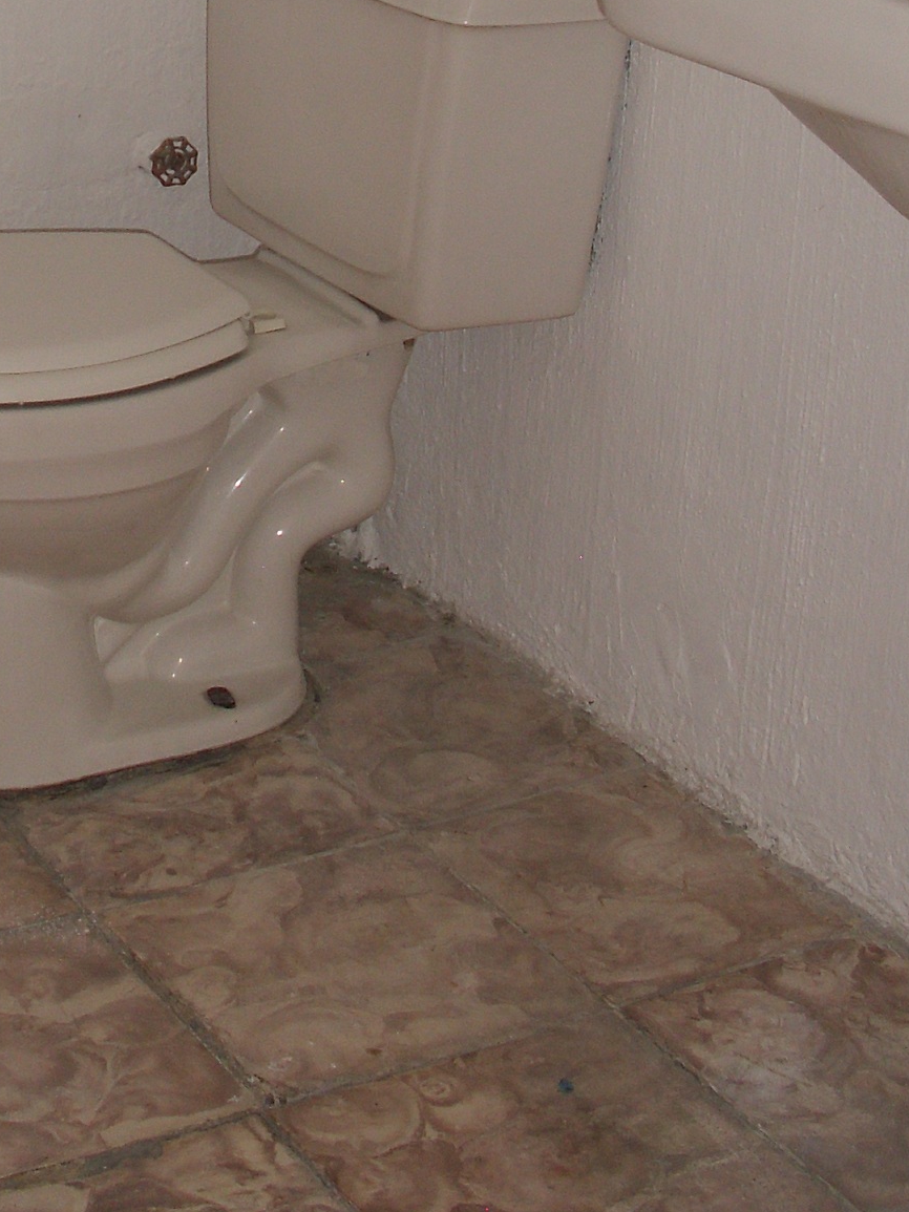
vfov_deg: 20.8
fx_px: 3187
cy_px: -4
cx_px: 188
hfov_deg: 16.1
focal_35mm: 91
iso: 100
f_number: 3.1
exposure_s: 1/60
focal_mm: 6.3
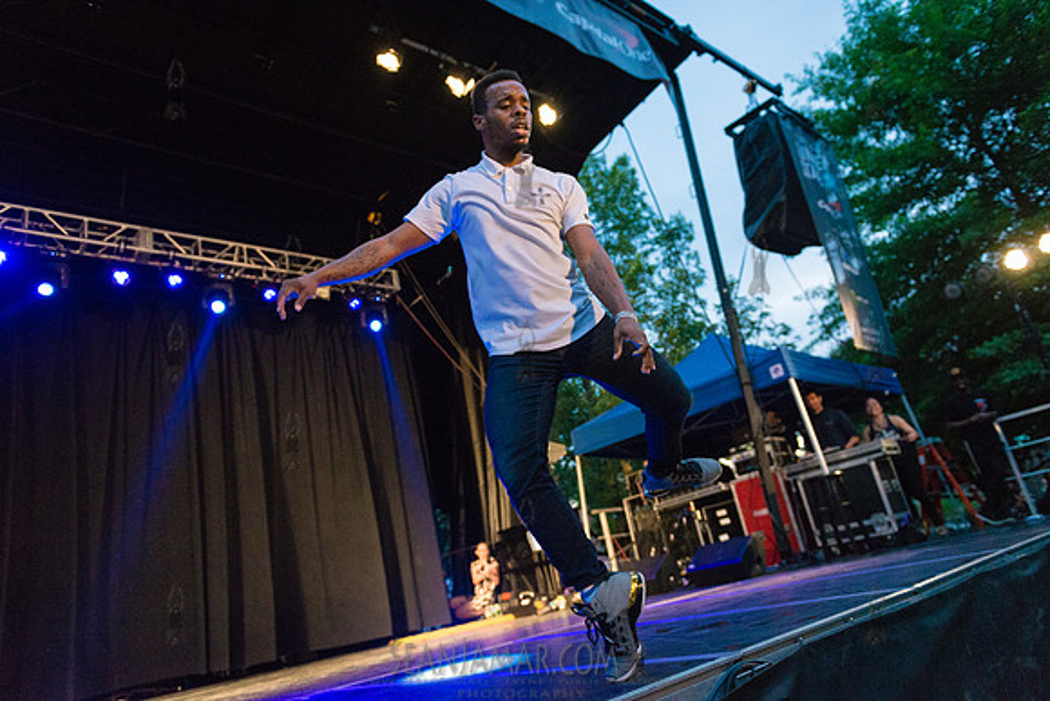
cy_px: 350
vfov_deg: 53.2
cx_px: 525
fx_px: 700
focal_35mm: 24
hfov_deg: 73.7
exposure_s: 1/1250
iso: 4000
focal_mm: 24
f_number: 2.8
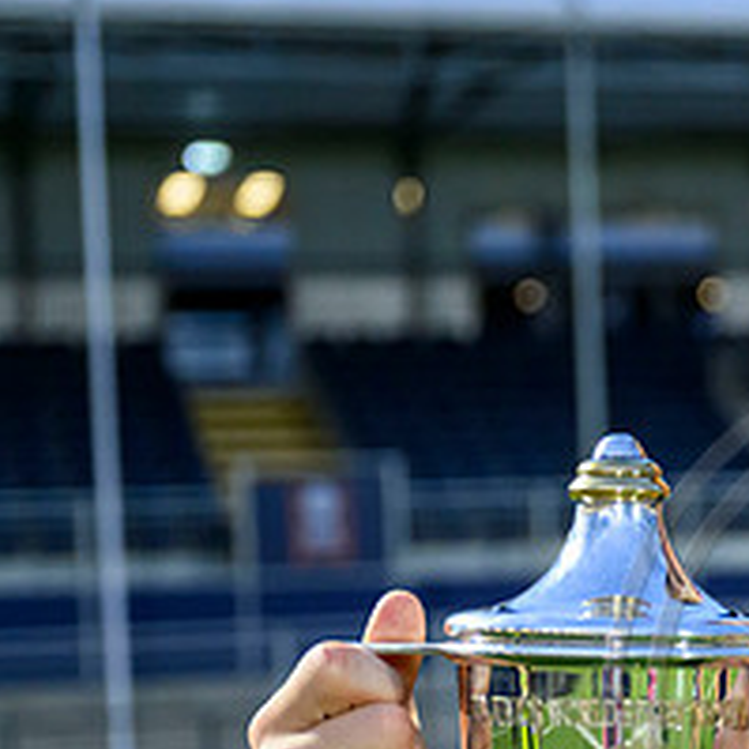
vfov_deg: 12.9
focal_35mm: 134
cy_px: 713
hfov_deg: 12.3
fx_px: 3280
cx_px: 1155
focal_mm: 47
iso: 3200
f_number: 3.2
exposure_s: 1/800
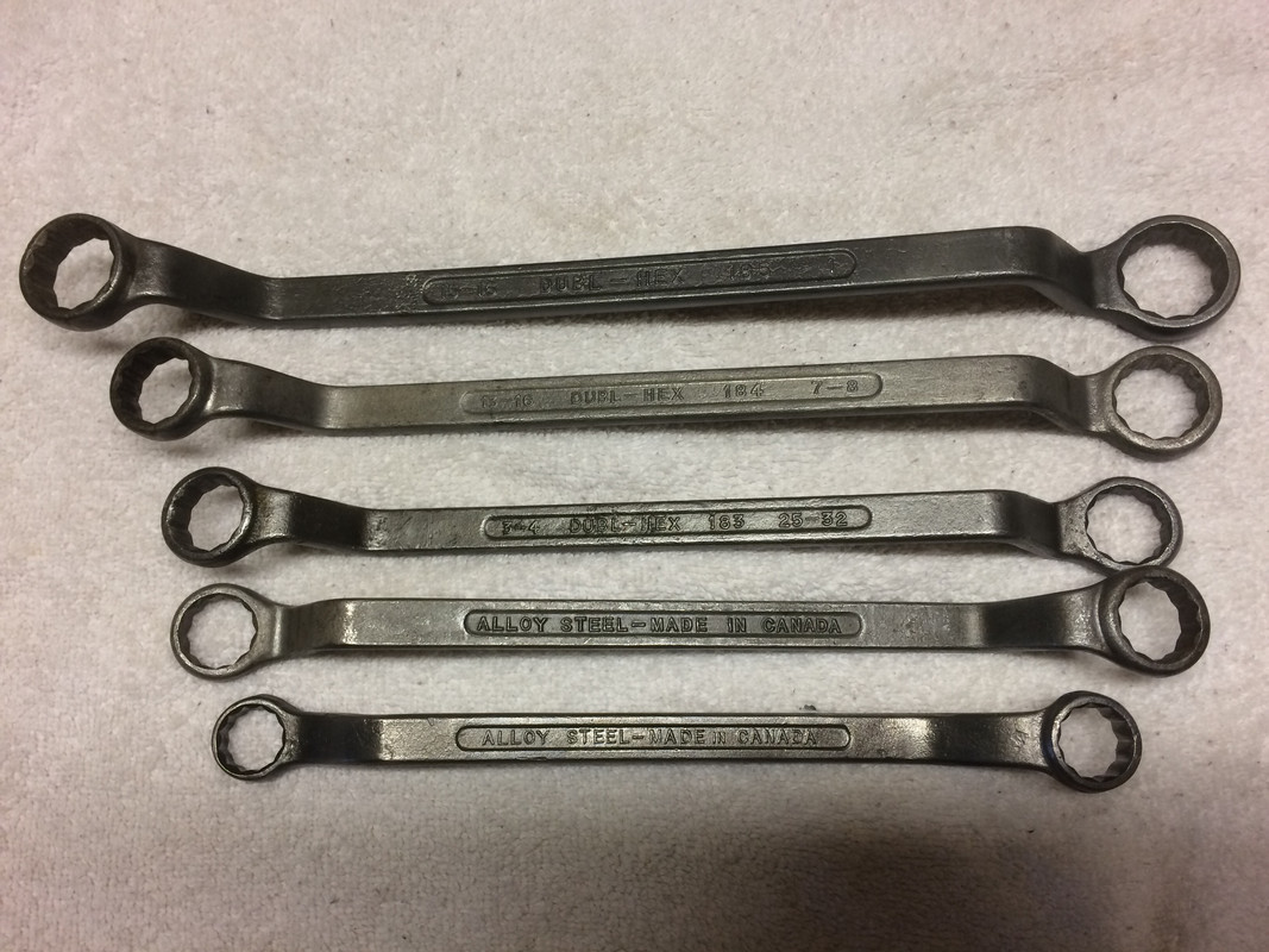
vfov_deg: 48.2
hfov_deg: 61.7
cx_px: 634
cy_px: 476
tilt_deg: -77.3
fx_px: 1063
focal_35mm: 29
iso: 80
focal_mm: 4.15
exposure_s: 1/30
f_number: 2.2
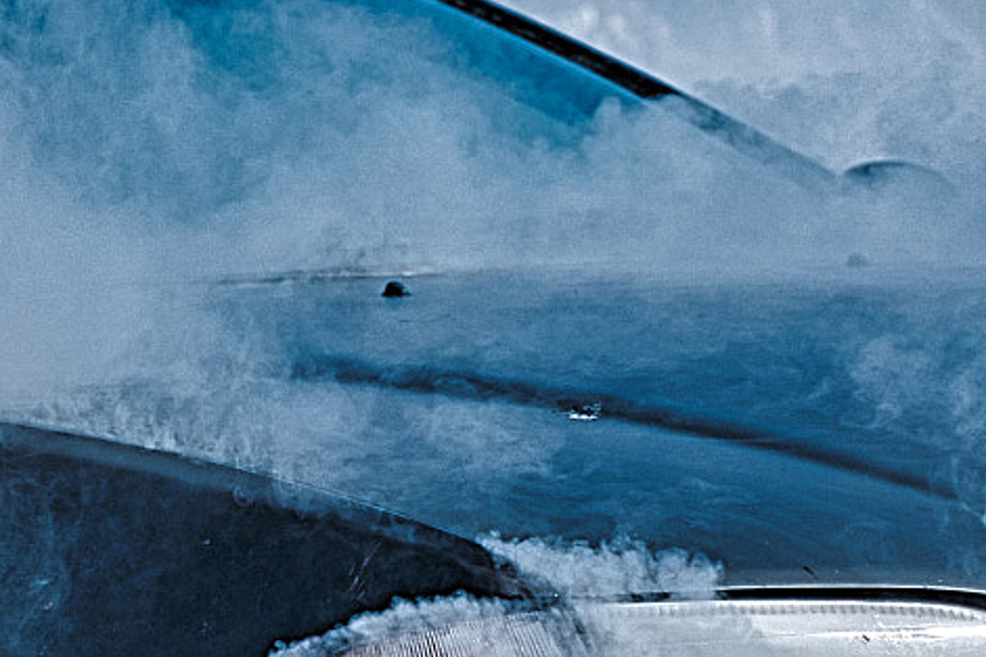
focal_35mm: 119
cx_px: 149
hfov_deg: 17.0
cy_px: 554
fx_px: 3259
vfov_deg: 11.5
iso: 100
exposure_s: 1/1000
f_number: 2.8
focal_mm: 35
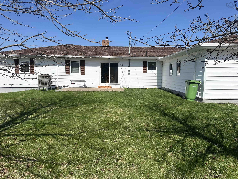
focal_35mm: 24
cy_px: 90
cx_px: 119
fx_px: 165
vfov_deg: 56.8
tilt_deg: -3.7
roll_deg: -0.9
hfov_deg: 71.6
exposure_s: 1/5848
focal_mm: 6.86
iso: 80
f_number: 1.78
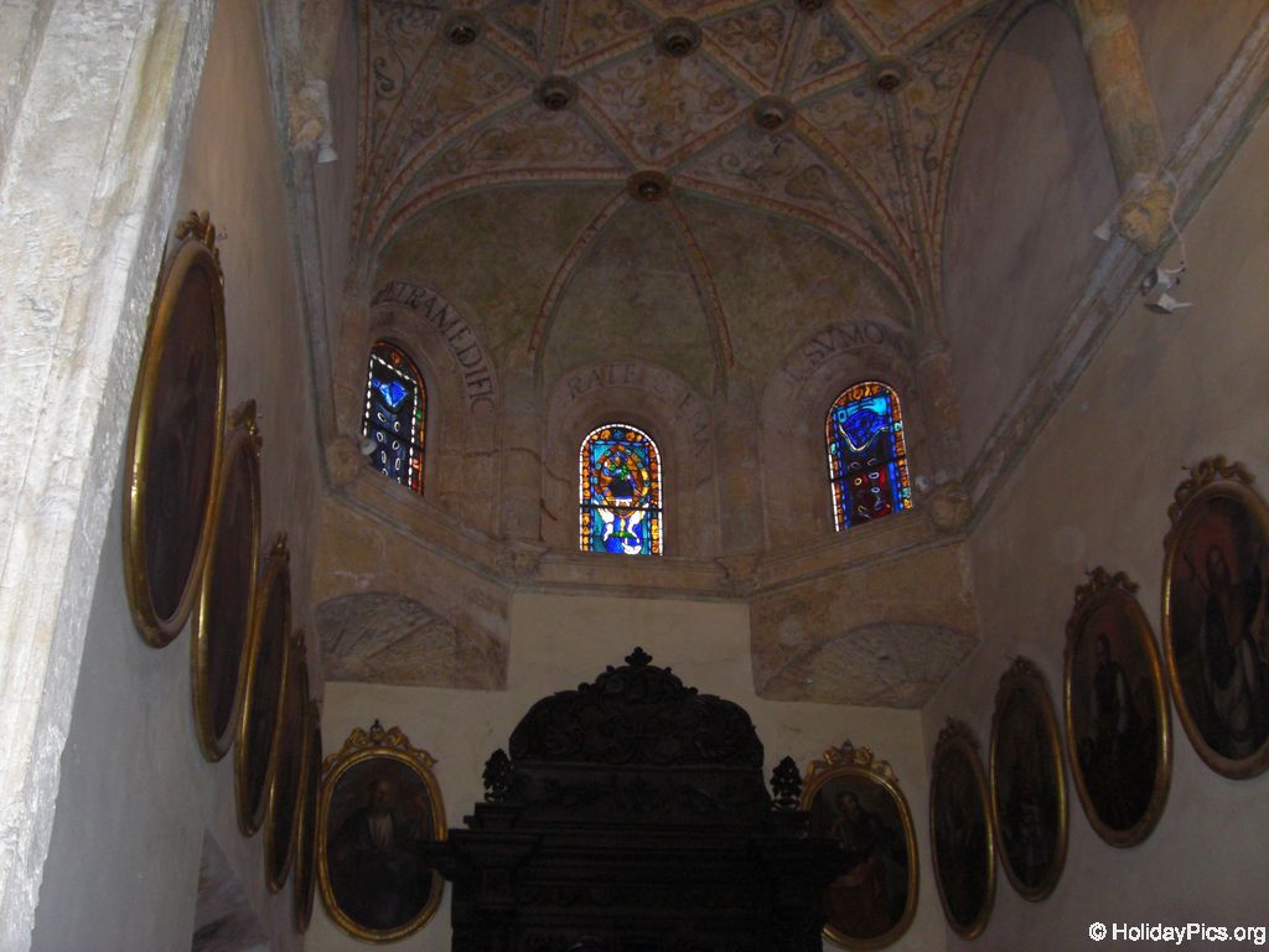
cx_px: 634
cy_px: 476
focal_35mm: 38
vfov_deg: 37.7
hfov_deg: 49.0
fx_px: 1393
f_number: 2.7
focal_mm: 6.2
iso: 200
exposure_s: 1/60
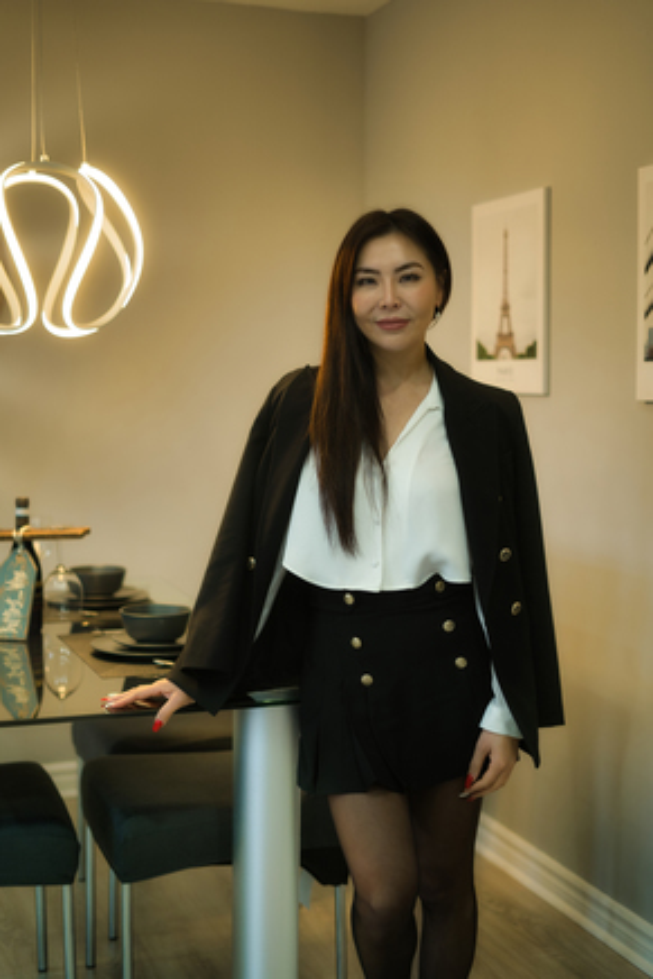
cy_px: 490
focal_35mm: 50
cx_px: 326
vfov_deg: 39.6
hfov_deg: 27.0
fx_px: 1359
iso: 250
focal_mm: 50
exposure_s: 1/60
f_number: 1.8
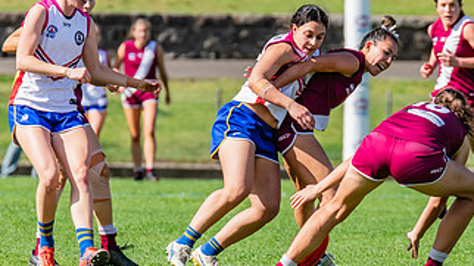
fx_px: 10908
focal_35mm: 868
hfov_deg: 2.5
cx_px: 376
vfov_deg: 1.4
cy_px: 129
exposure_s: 1/1250
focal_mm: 420
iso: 800
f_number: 9
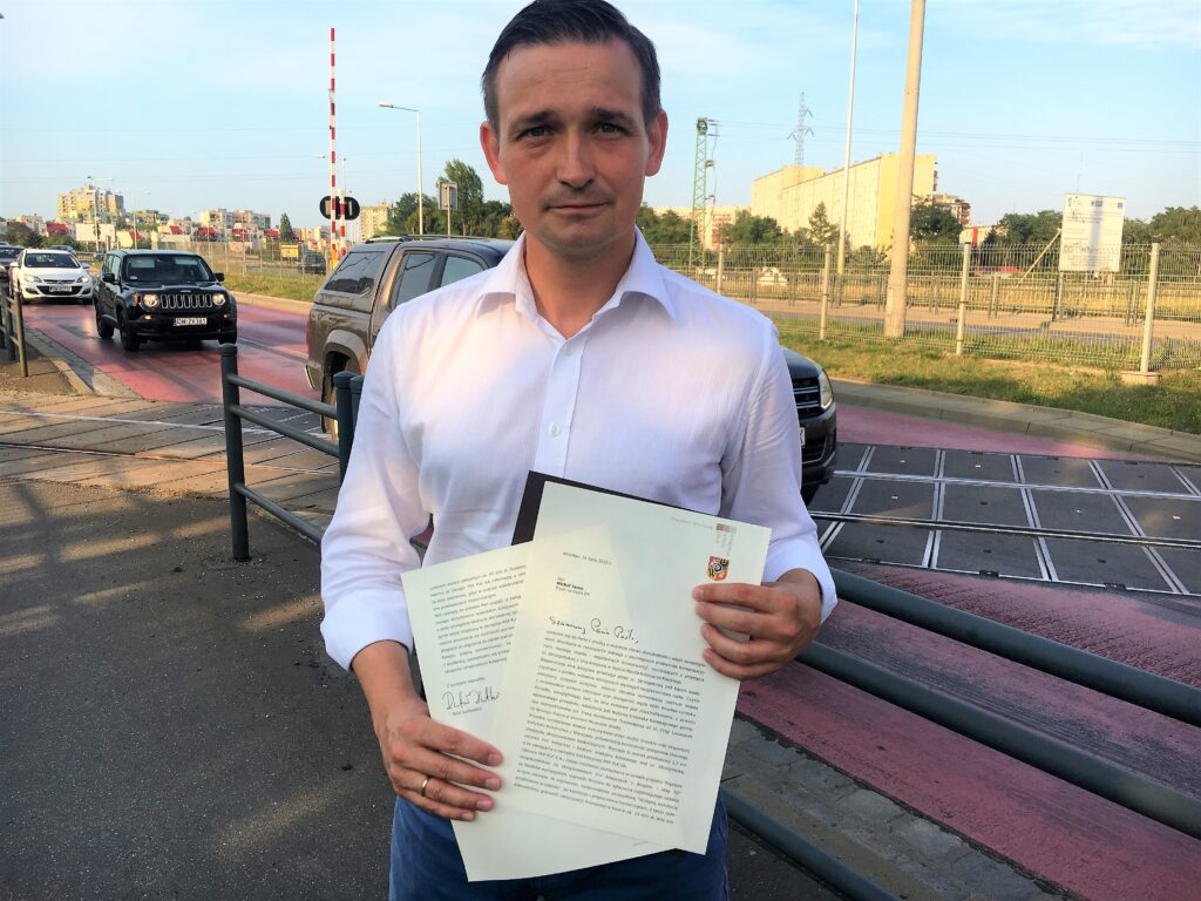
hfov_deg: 61.7
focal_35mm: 29
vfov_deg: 48.2
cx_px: 600
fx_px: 1006
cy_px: 450
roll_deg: -0.5
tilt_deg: -9.1
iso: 25
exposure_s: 1/712
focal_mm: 4.15
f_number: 2.2
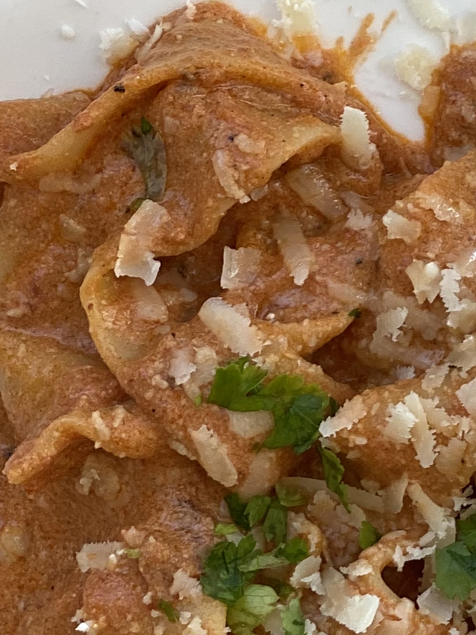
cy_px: 589
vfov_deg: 10.3
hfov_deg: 7.6
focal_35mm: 191
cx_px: 829
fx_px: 3503
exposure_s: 1/122
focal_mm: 6
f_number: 2
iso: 25
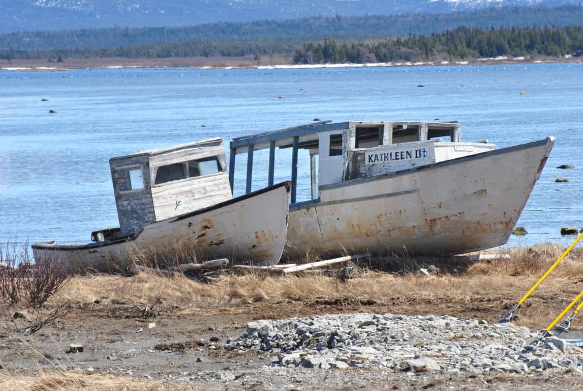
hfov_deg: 7.0
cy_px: 196
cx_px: 292
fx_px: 4743
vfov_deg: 4.7
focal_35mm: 292
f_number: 10
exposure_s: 1/250
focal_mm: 195
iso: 160
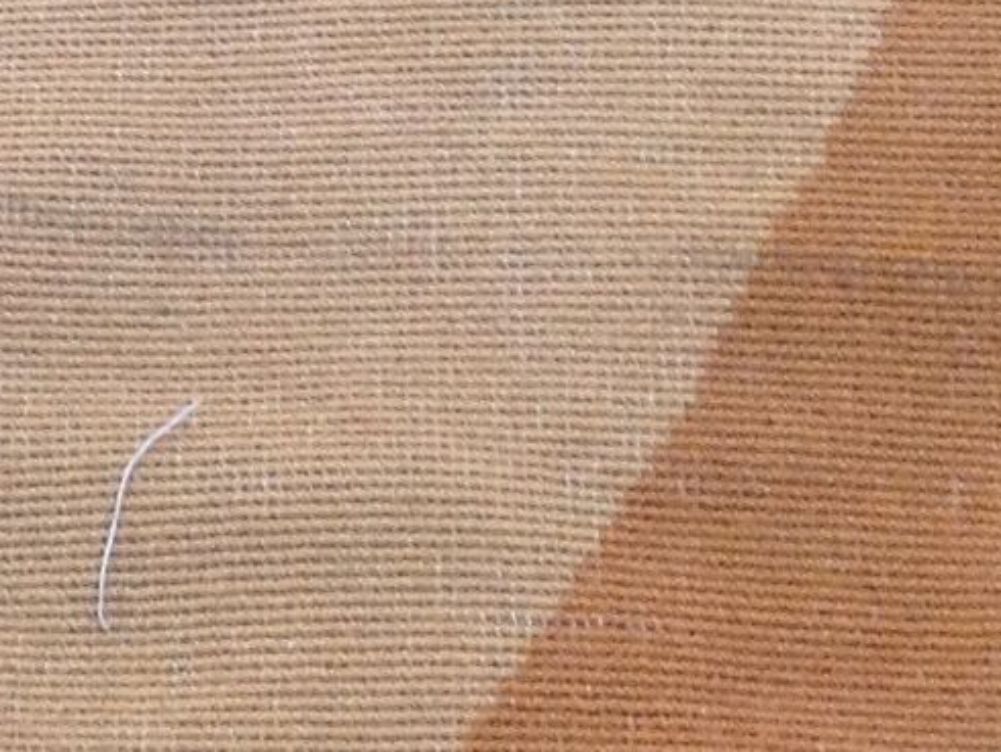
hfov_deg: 8.2
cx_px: -717
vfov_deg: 6.3
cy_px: -143
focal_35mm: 233
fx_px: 6741
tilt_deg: -57.0
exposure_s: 1/60
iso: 50
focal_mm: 4.28
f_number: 2.4
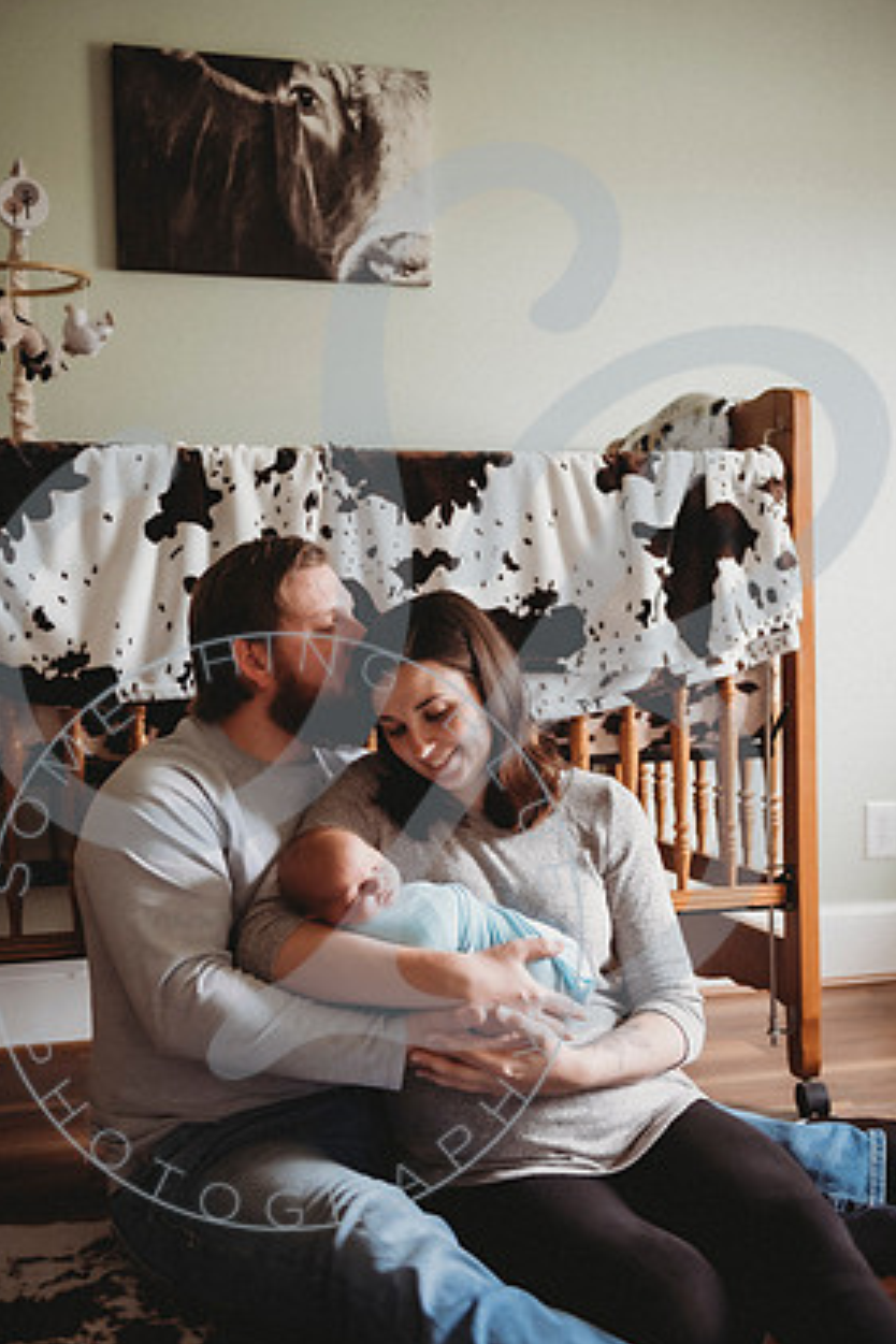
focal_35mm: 41
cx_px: 429
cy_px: 687
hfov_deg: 32.6
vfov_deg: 47.4
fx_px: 1531
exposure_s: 1/125
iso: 1600
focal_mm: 38
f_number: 2.8
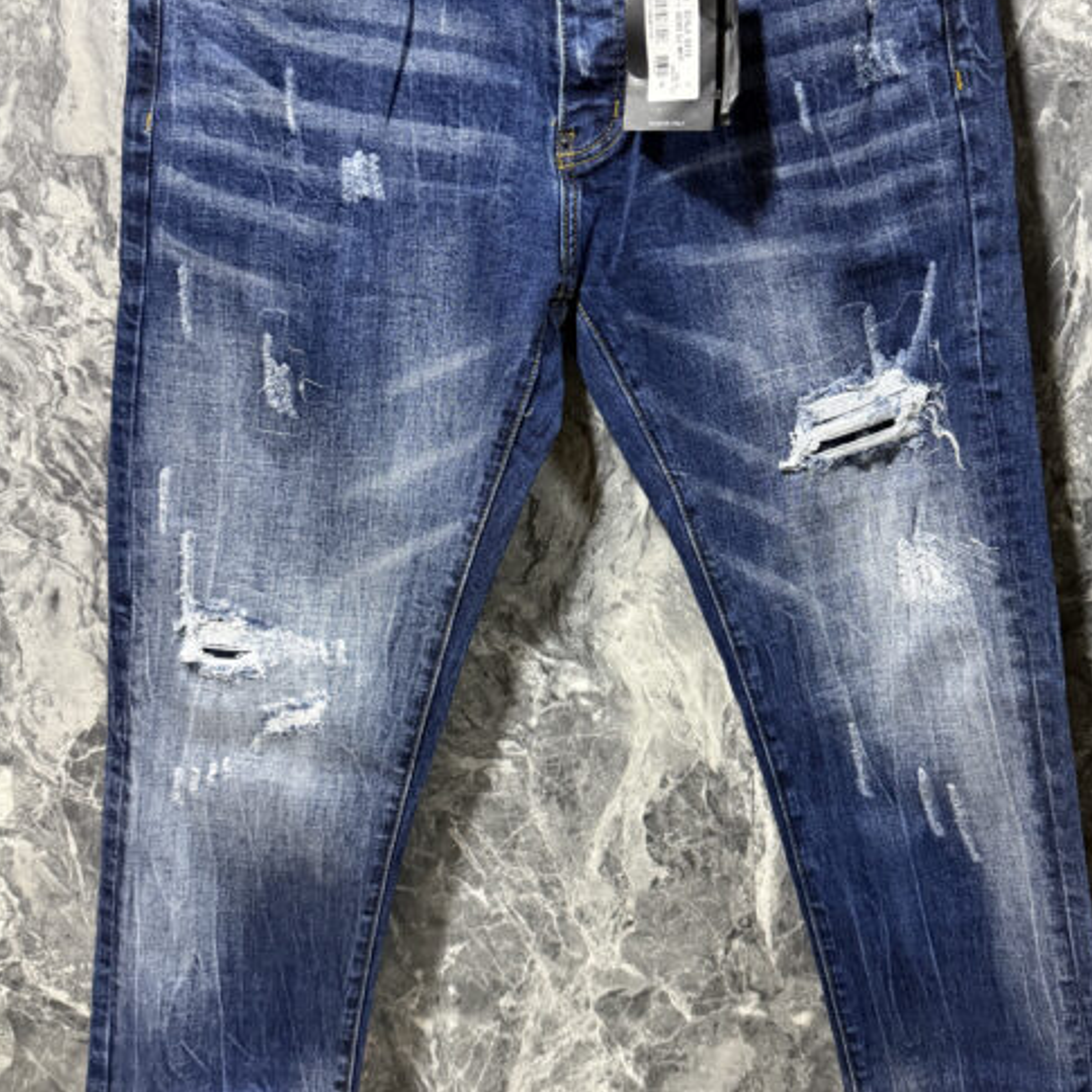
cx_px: 621
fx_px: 1249
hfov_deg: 47.1
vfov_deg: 47.2
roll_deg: +1.3
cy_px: 522
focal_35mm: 35
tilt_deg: -17.2
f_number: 1.78
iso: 640
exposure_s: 1/40
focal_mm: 6.76
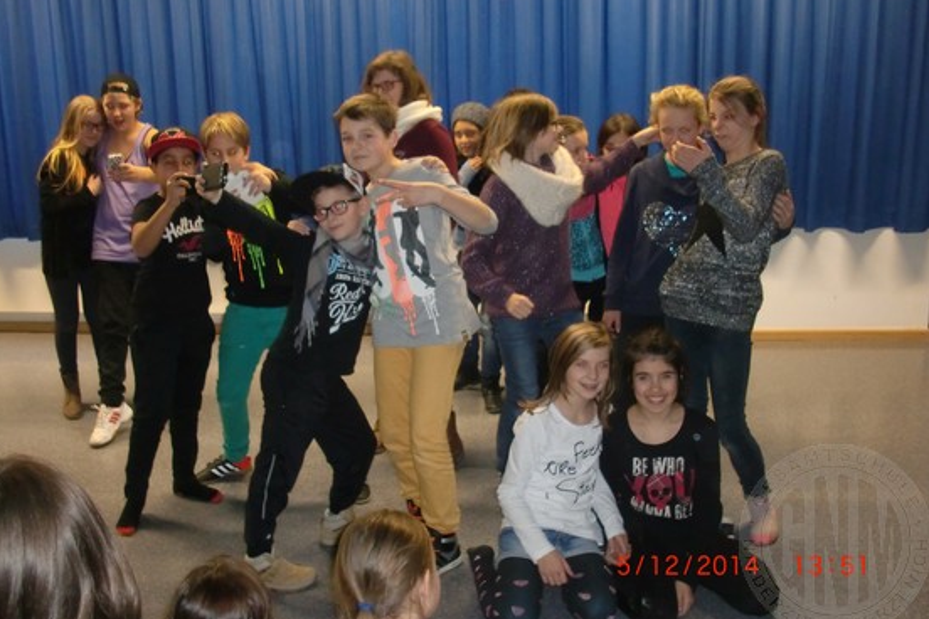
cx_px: 461
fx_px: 981
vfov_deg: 35.0
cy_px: 284
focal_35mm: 38
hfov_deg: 50.7
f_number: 2.8
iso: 400
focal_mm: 6.3
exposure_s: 1/30
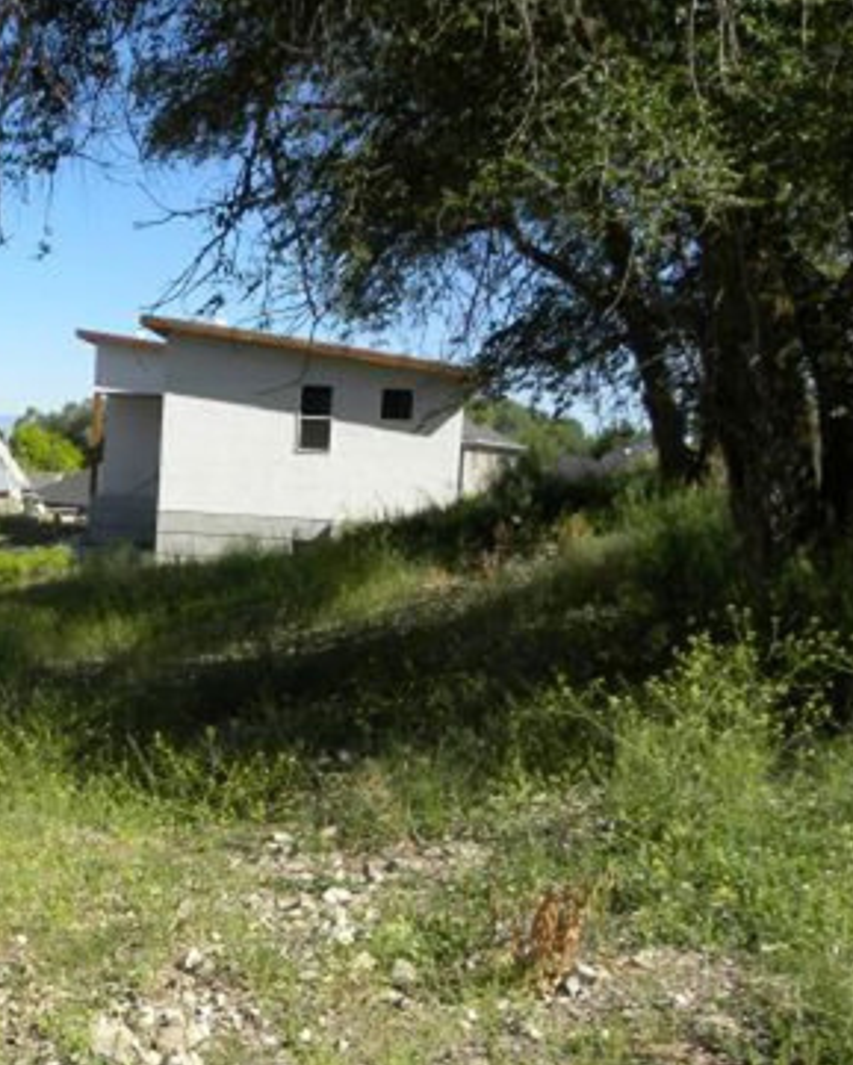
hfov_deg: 30.9
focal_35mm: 45
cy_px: 679
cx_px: -9
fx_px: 1419
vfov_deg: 40.8
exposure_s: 1/288
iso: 64
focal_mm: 4.6
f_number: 5
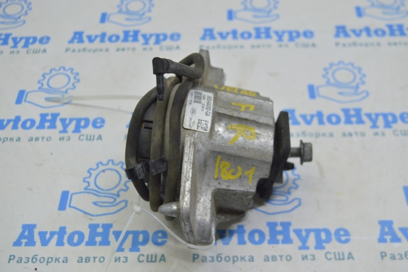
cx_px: 204
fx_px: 510
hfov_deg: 43.6
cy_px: 136
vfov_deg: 29.8
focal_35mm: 45
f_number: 5.6
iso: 400
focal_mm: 30
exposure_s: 1/40
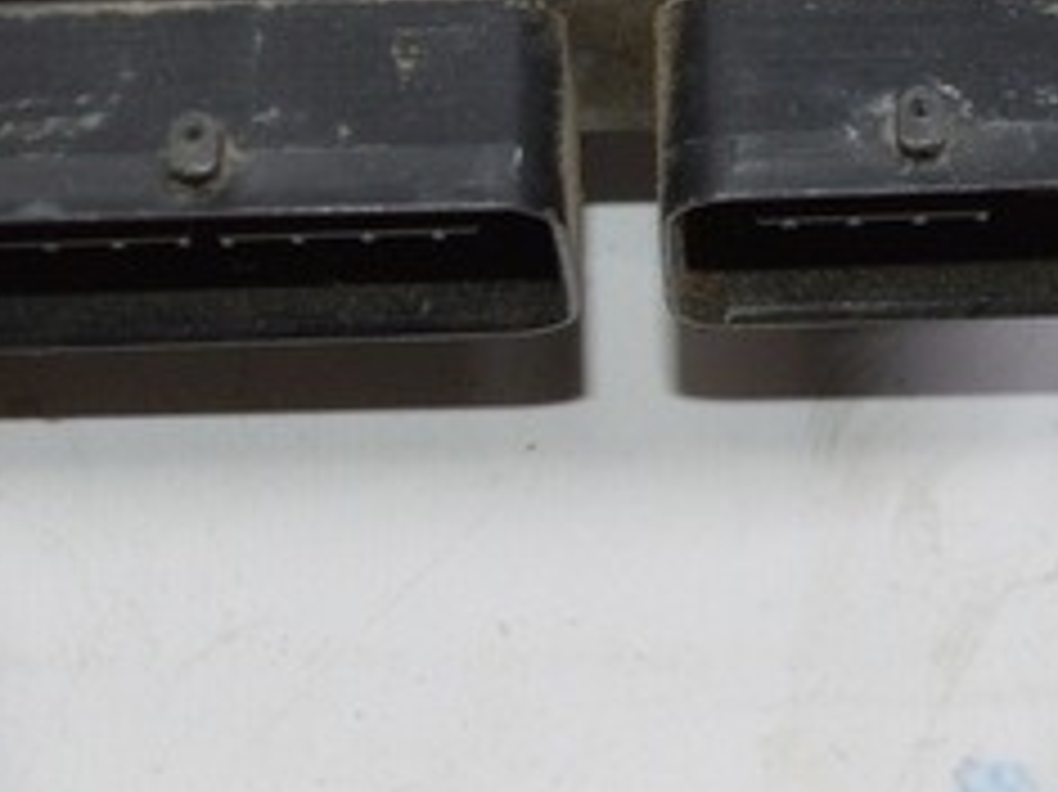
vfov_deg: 12.9
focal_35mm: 113
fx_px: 3452
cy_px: -34
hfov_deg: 17.3
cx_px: 792
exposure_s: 1/125
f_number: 4
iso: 400
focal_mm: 18
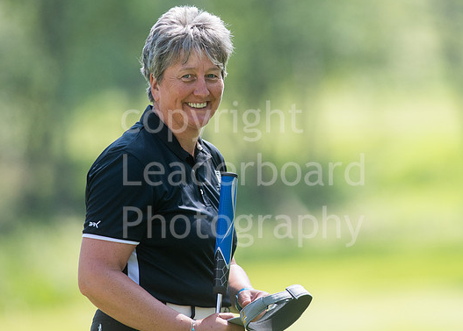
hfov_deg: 3.5
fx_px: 7539
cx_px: 290
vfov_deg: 2.5
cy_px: 160
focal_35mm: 573
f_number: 4.5
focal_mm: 300
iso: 500
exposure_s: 1/2500
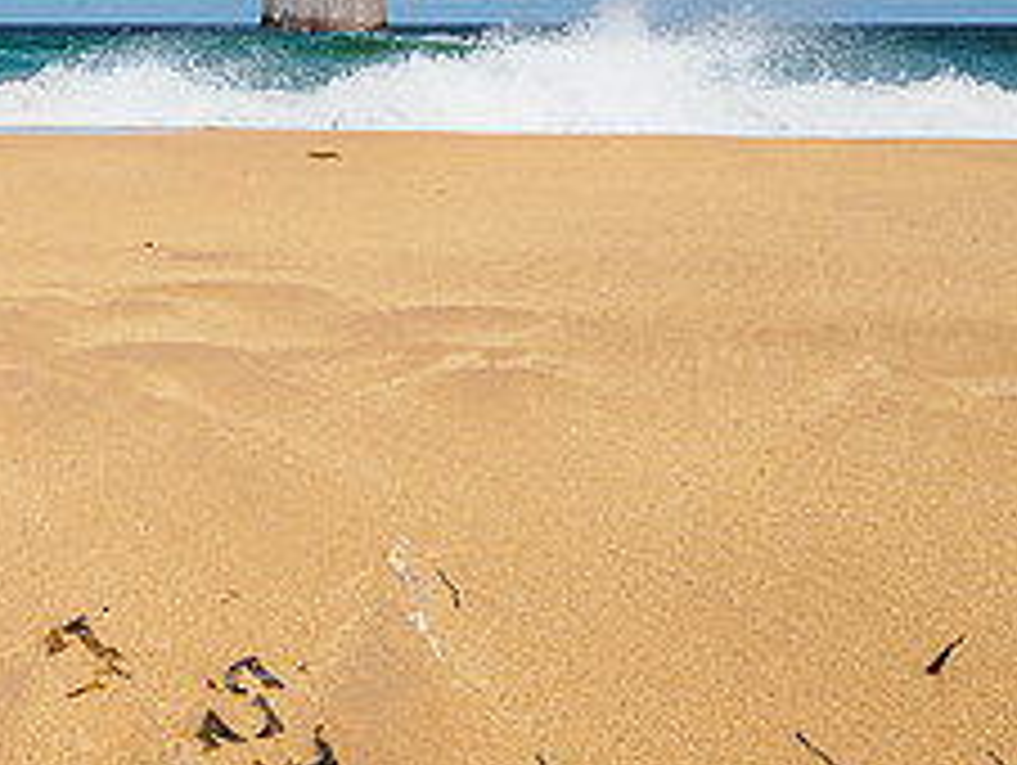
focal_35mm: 93
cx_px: -45
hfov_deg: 20.3
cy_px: 214
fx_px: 2735
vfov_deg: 15.9
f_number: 7.1
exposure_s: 1/125
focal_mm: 18
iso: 200
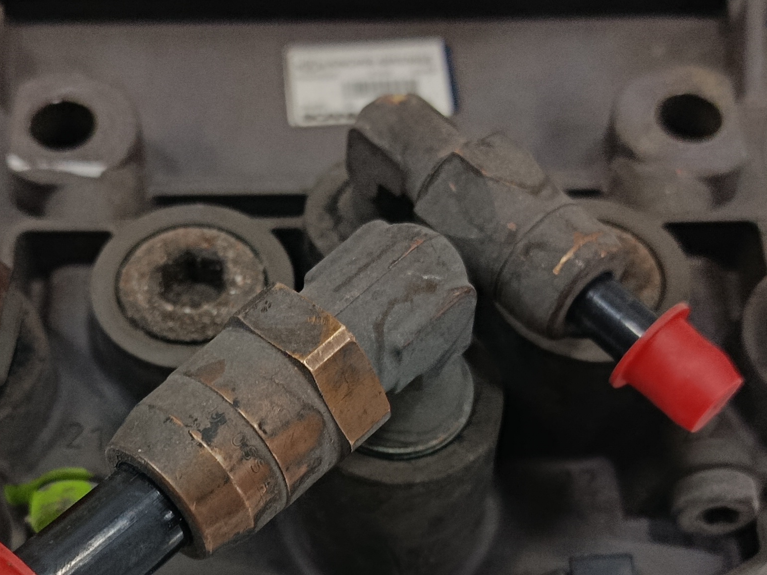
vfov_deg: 23.2
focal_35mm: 62
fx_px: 1374
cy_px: 478
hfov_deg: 31.1
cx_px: 318
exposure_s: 1/50
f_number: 1.7
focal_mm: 5.24
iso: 588
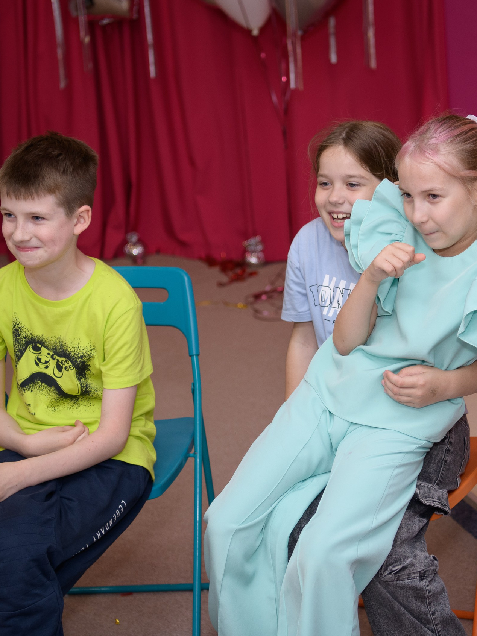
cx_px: 315
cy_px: 298
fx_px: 1488
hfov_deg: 18.2
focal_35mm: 81
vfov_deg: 24.1
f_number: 2.8
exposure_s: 1/160
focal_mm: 50
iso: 500
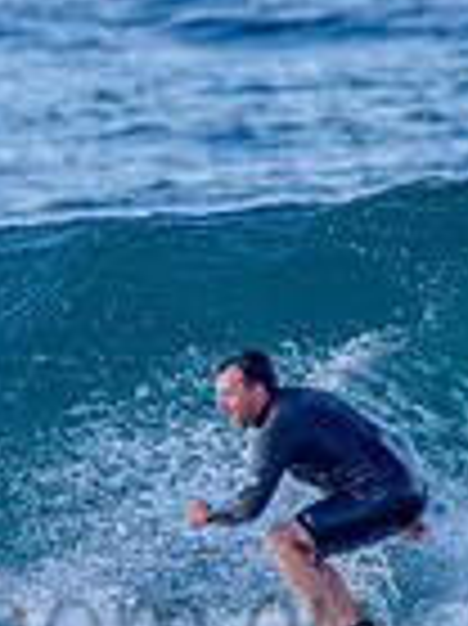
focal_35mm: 2461
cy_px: 553
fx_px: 44431
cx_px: 187
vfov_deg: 0.8
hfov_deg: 0.6
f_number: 5.6
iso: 450
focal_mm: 500
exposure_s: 1/1250
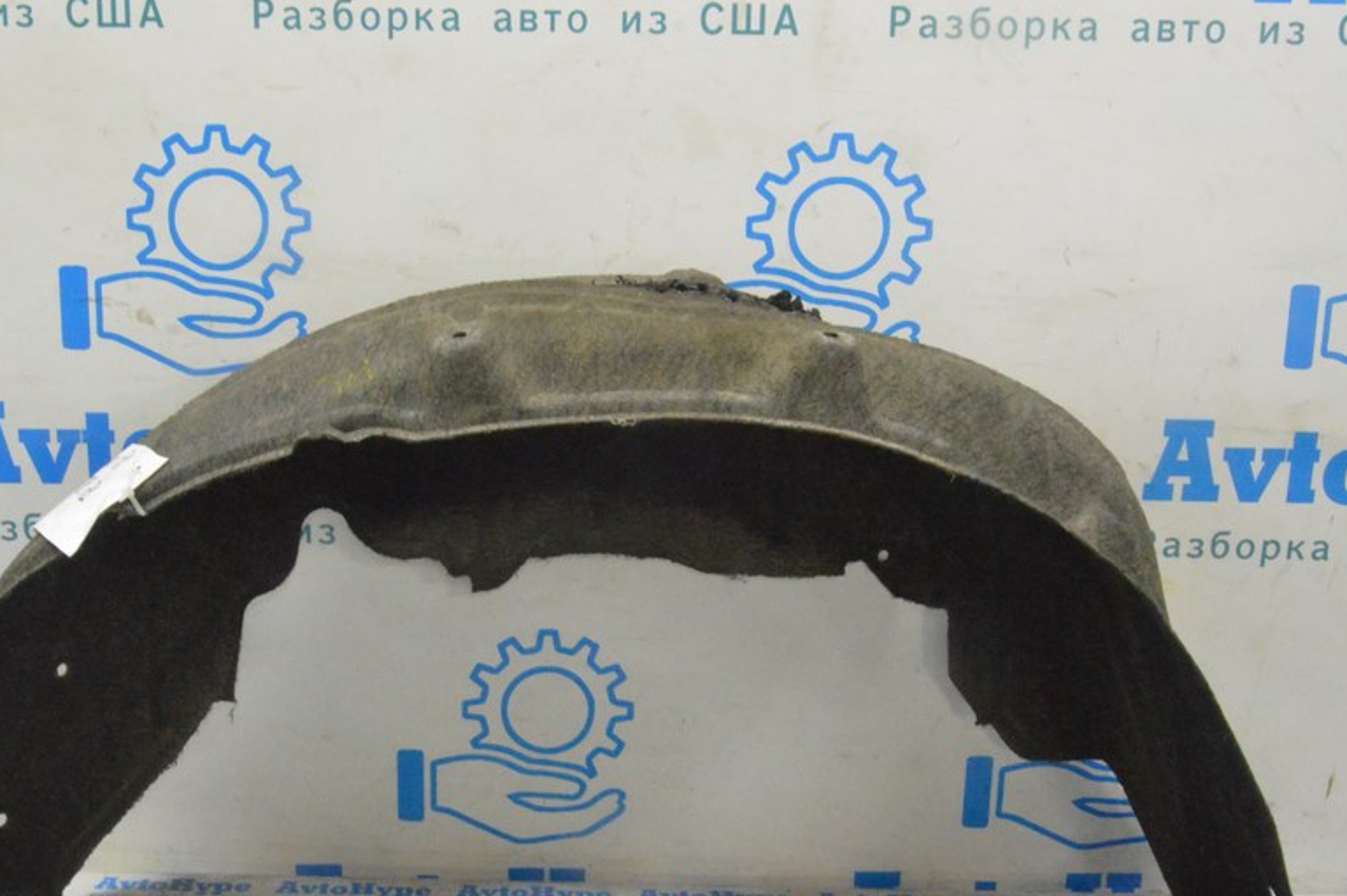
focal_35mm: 44
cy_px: 546
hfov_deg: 44.4
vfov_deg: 30.4
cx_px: 581
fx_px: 1645
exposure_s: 1/15
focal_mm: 22
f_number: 20
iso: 6400
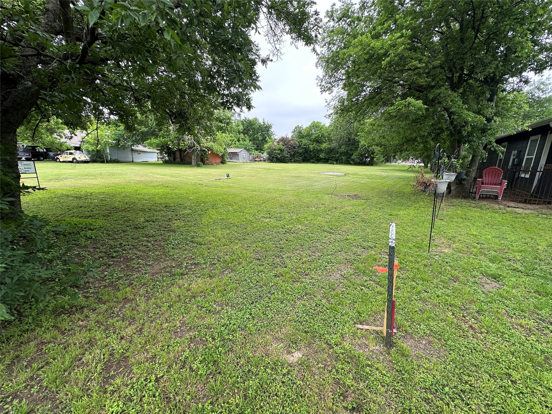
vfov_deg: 85.7
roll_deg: -2.2
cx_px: 276
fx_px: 223
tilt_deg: -12.7
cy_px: 207
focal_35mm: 14
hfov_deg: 102.1
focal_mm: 2.22
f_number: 2.2
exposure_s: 1/159
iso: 40
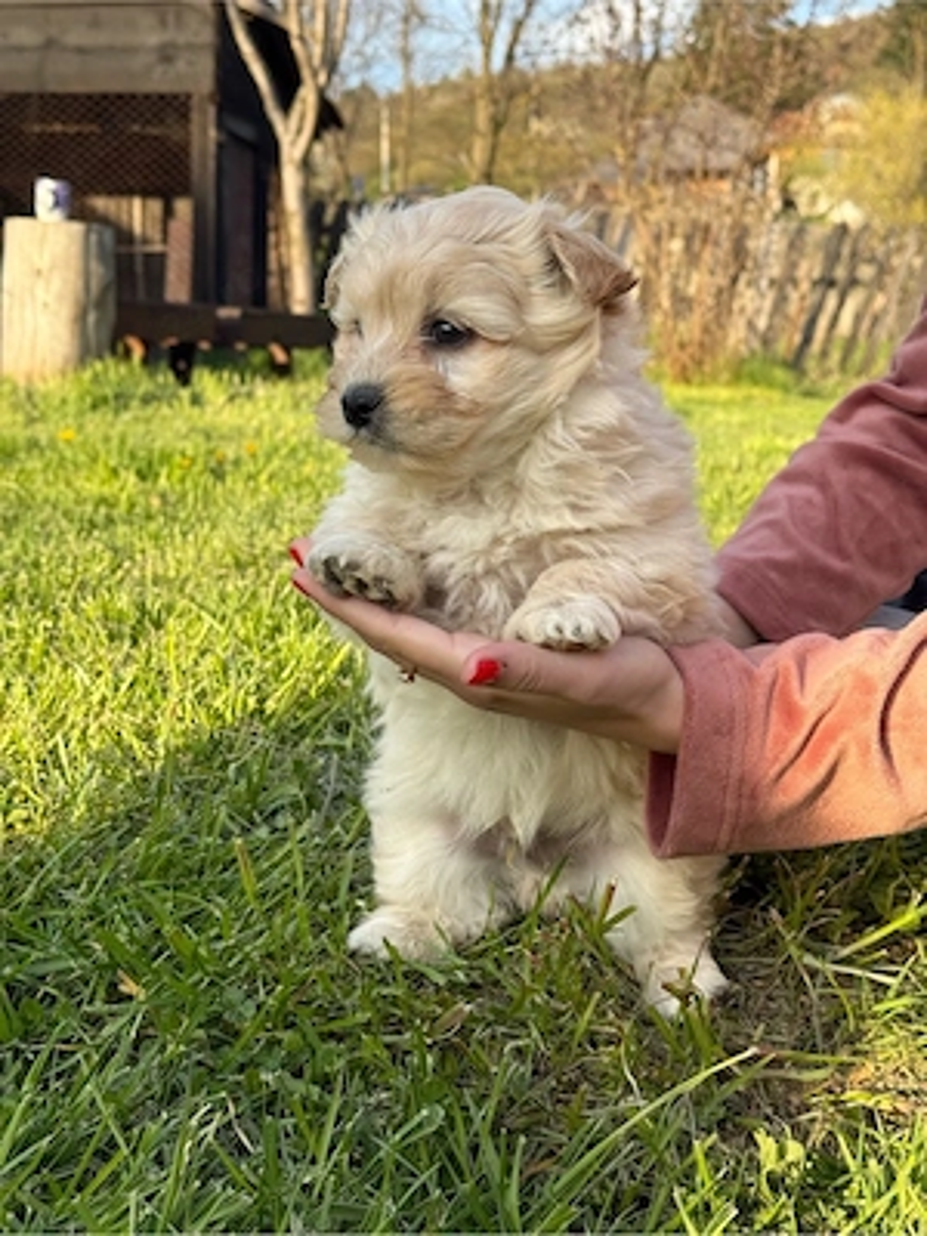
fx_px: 1714
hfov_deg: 30.3
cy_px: 618
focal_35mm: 48
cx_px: 464
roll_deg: +0.0
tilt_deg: -6.6
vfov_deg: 39.7
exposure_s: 1/1000
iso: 64
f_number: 1.78
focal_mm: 6.76
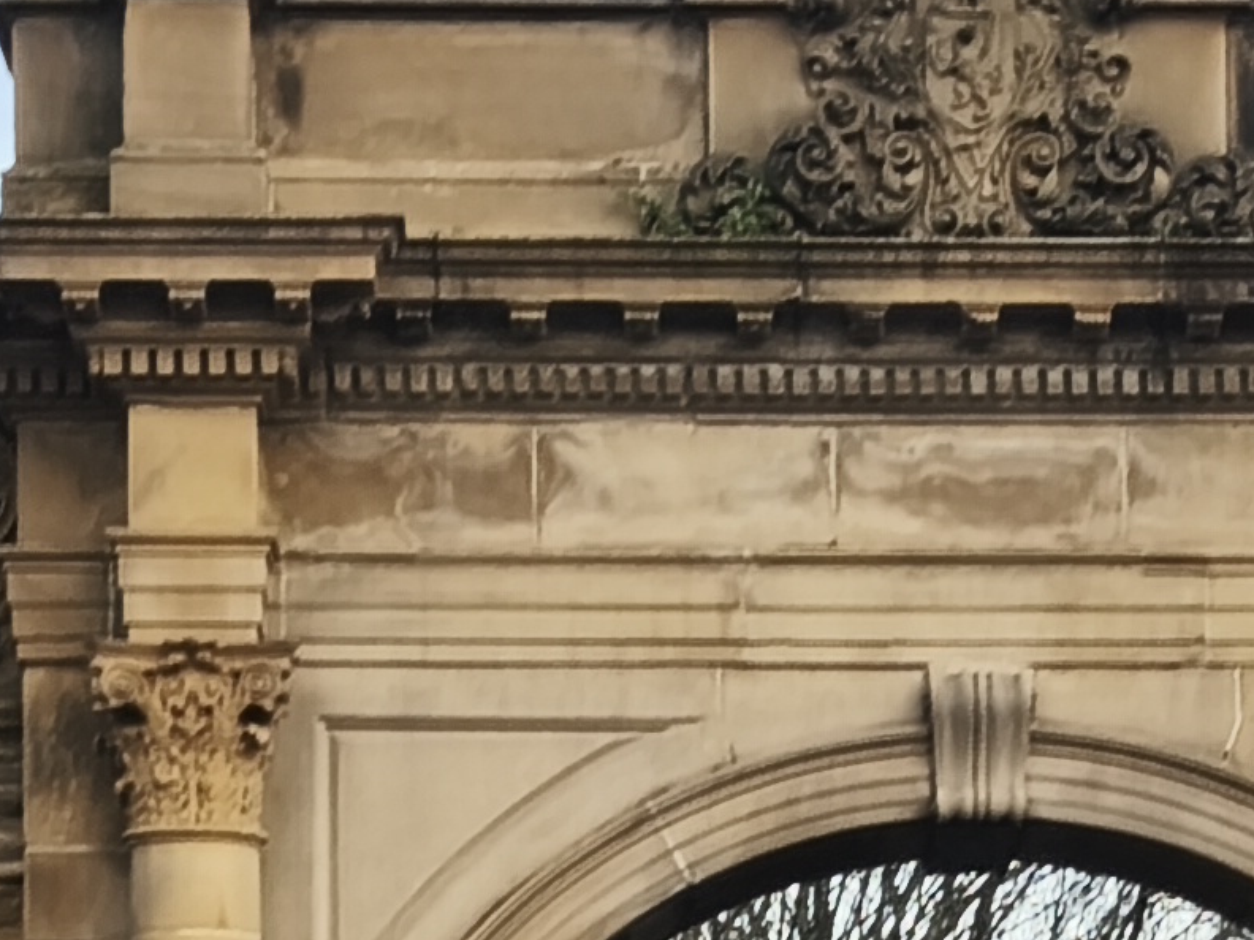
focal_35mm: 237
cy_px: 1339
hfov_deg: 8.3
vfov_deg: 6.2
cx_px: 966
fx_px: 8586
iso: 50
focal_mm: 6.14
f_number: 1.65
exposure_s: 1/238
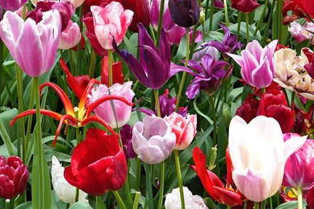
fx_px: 899
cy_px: -62
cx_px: 46
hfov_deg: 19.5
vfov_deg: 12.9
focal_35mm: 103
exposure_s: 1/100
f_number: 4.5
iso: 100
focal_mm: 24
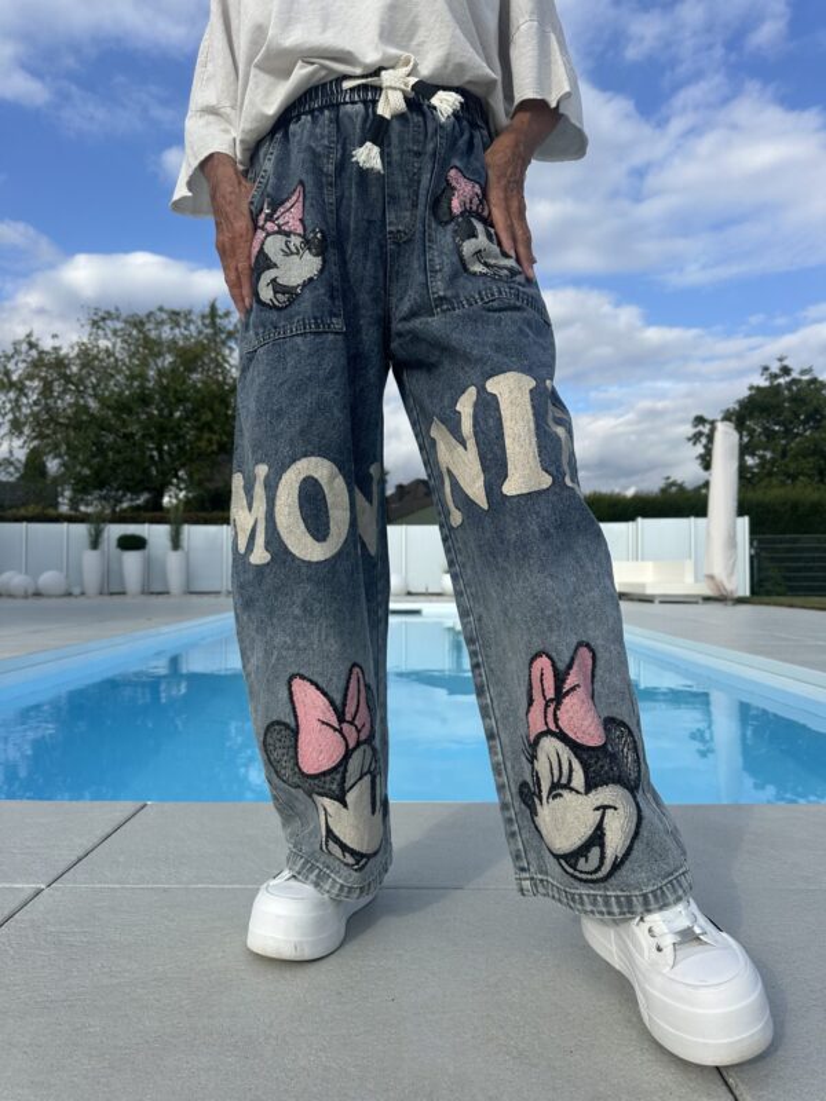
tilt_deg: +1.9
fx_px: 764
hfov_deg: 56.8
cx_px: 413
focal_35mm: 24
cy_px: 550
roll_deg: +0.5
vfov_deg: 71.6
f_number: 1.78
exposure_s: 1/4348
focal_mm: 6.86
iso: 80
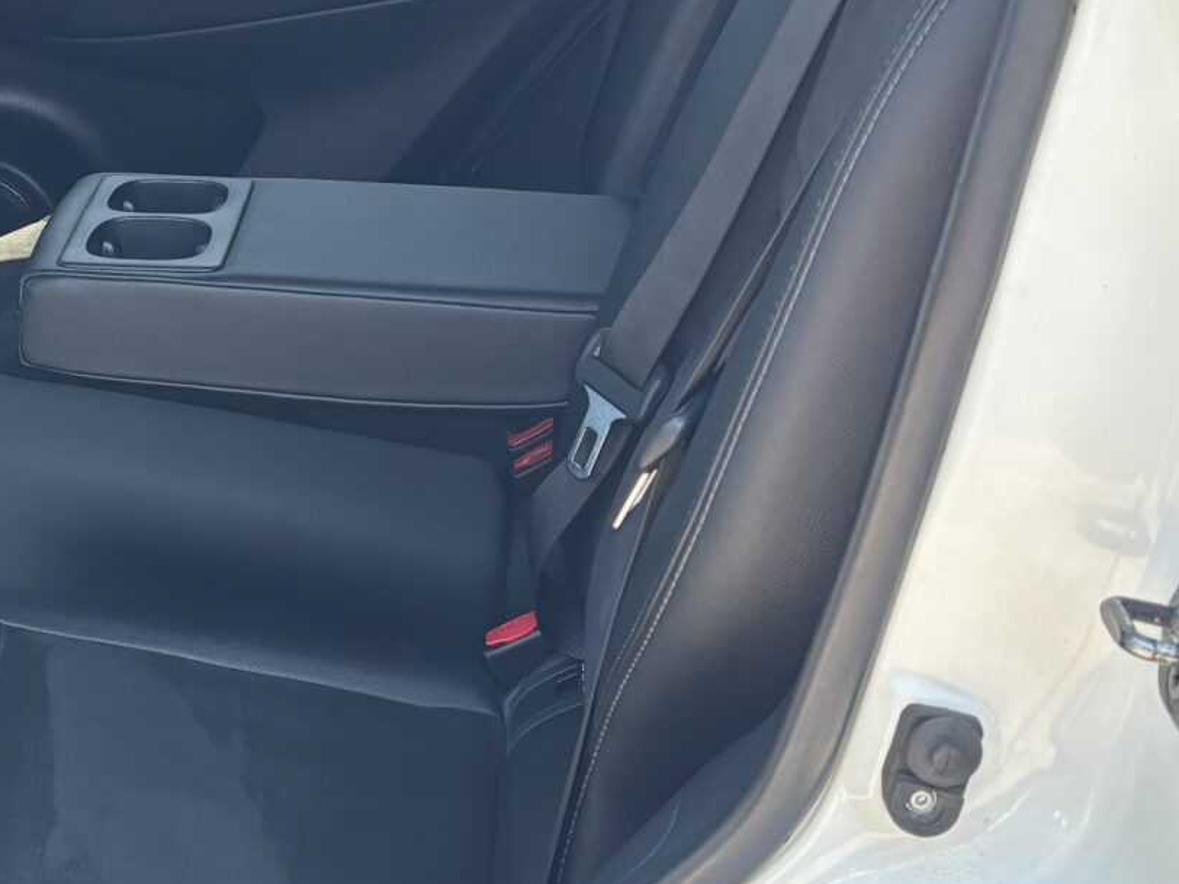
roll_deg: +3.9
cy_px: 276
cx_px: -121
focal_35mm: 82
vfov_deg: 17.9
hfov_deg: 22.5
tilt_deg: -10.8
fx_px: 2793
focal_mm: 5.96
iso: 100
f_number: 1.6
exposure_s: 1/121
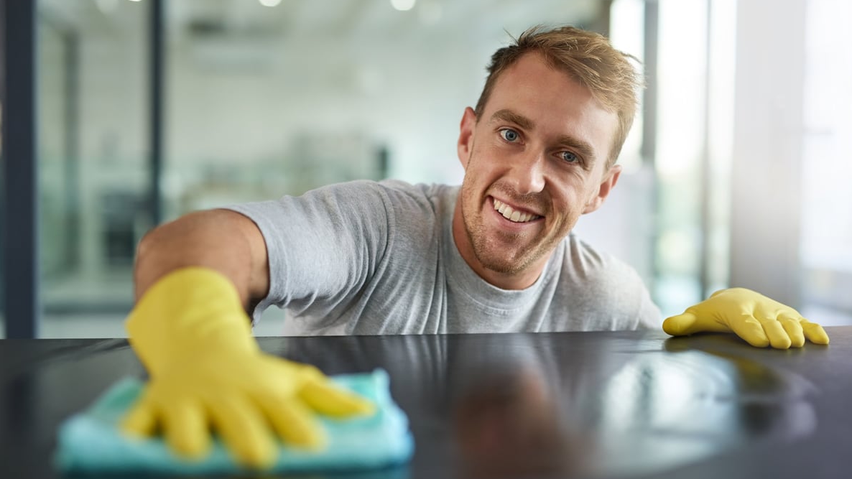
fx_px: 1197
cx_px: 429
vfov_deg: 22.6
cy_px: 236
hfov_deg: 39.2
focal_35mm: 53
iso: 320
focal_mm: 50
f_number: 1.8
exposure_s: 1/125
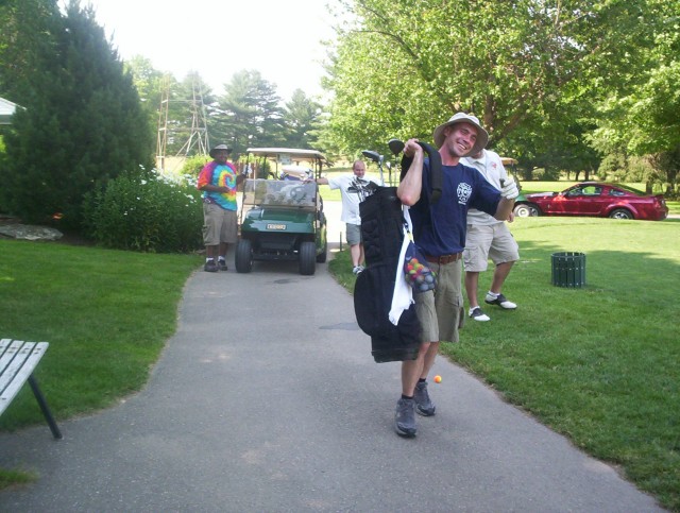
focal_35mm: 38
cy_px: 256
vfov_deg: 37.9
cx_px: 340
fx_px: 748
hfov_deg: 48.9
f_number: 4.5
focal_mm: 4.99
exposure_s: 1/127
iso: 100
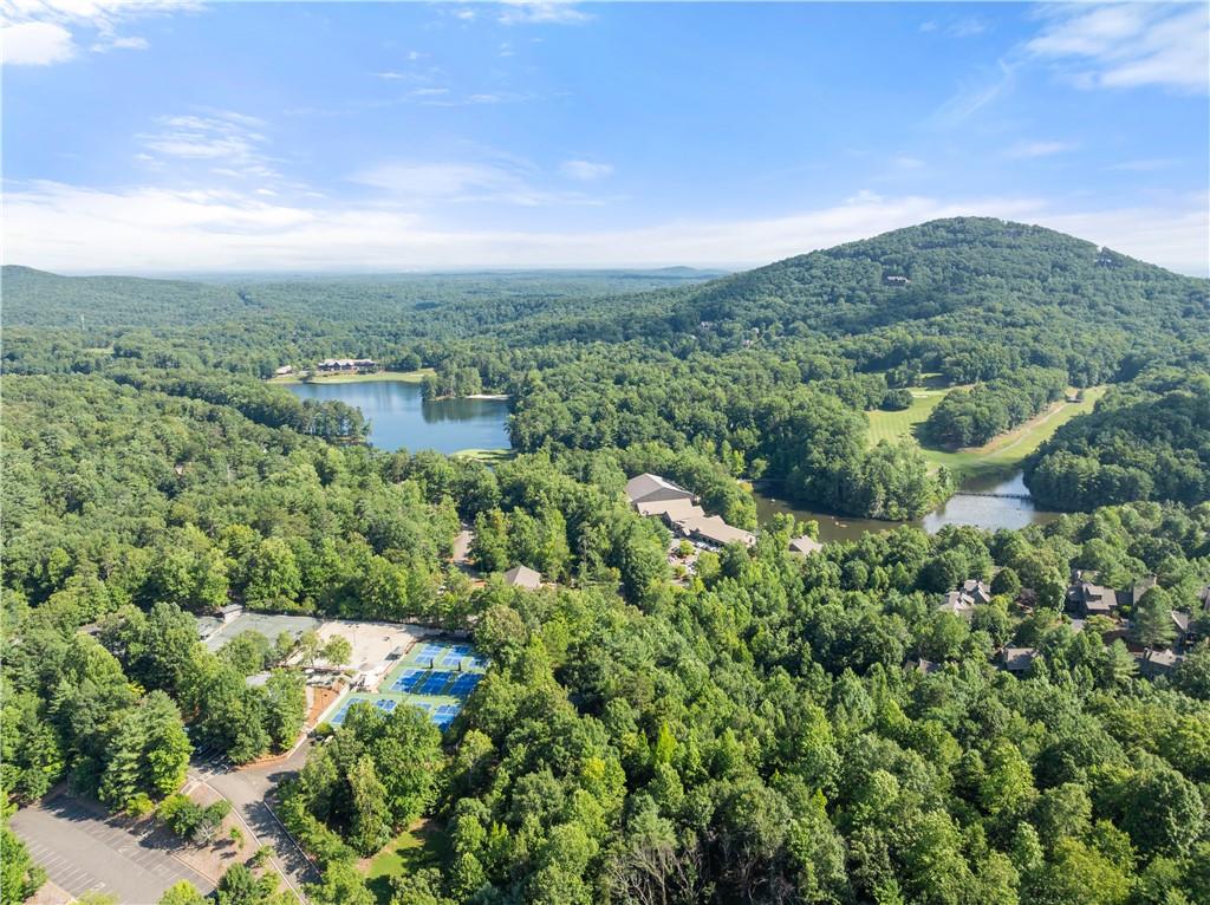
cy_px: 452
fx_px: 838
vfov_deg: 56.7
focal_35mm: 24
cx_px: 605
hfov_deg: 71.6
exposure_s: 1/40
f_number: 2.8
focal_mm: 12.29
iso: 100
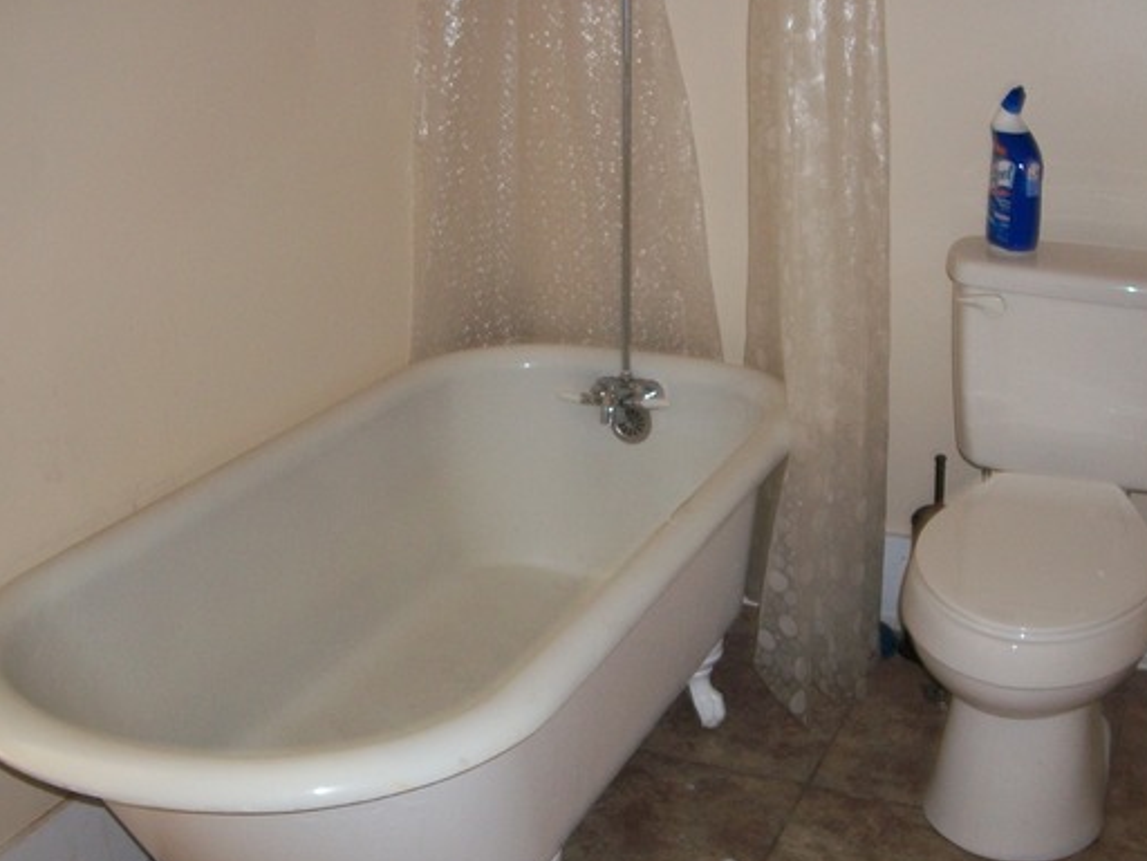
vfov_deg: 36.0
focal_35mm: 40
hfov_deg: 46.8
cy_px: 442
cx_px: 605
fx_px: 1325
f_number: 2.9
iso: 100
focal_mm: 5.7
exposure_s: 1/30
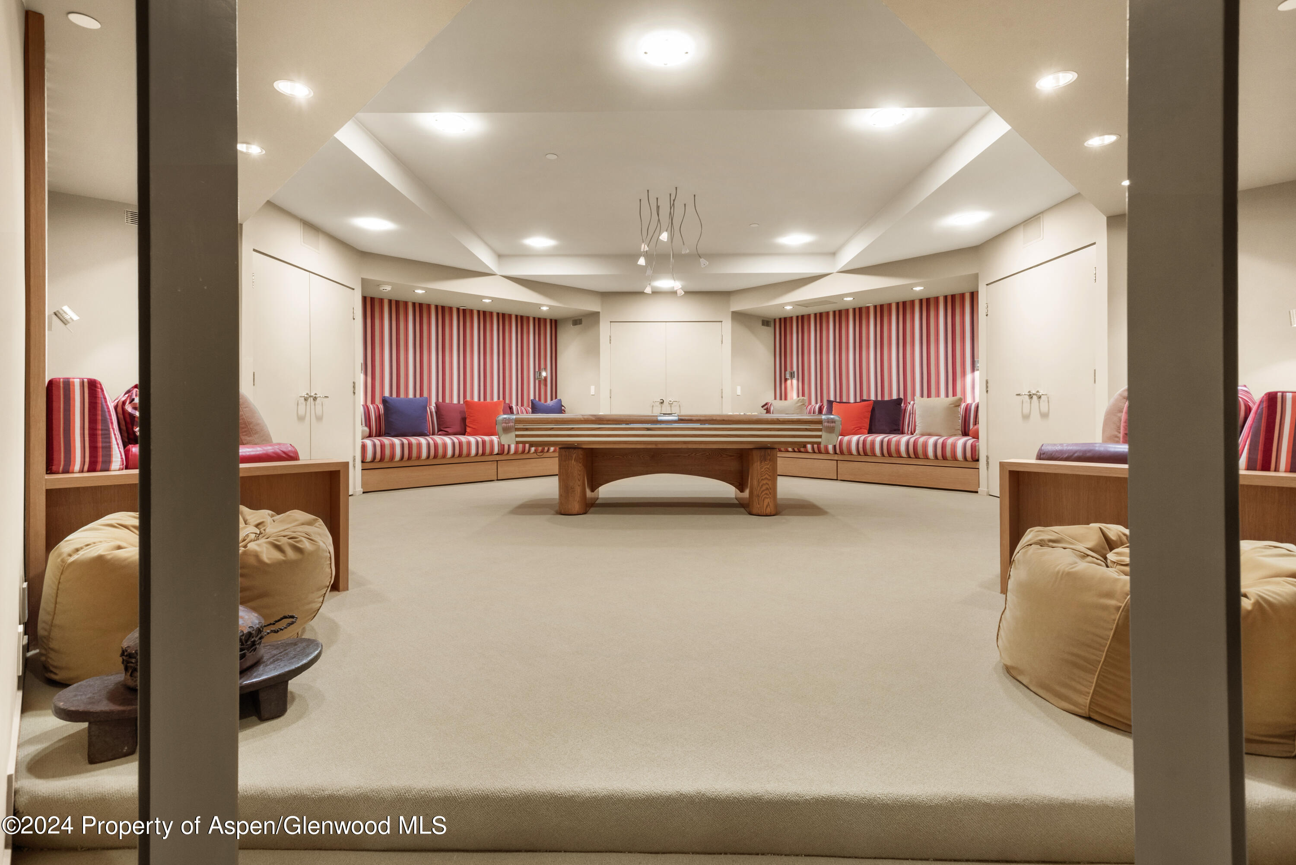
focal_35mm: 17
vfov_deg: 70.5
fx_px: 612
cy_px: 432
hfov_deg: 93.3
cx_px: 648
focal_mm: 17
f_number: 8
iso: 640
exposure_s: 1/1.67
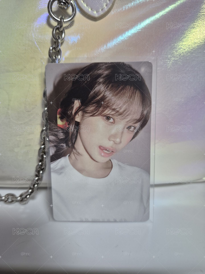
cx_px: 102
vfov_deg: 73.9
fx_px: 182
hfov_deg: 58.9
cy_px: 137
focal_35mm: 23
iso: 200
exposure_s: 1/74
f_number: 1.8
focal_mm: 5.4
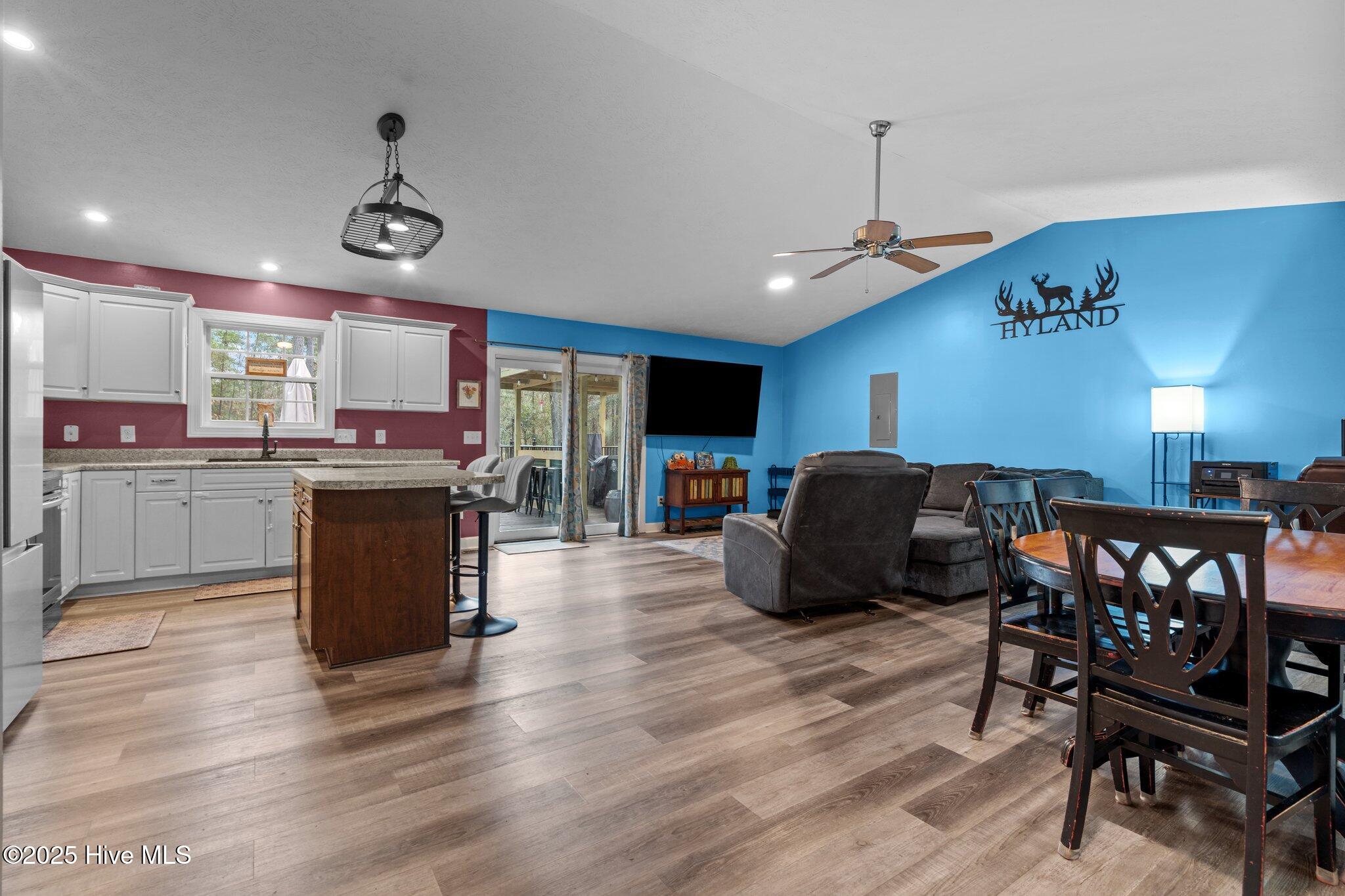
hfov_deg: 96.7
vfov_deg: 73.7
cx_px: 672
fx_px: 598
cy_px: 448
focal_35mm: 16
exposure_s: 1.3
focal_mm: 16
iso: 400
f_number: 7.1
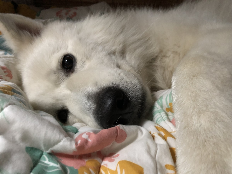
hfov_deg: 63.4
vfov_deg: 49.7
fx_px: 188
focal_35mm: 28
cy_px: 87
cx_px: 116
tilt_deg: -20.1
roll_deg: +1.0
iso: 100
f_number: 1.8
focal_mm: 4
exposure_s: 1/4
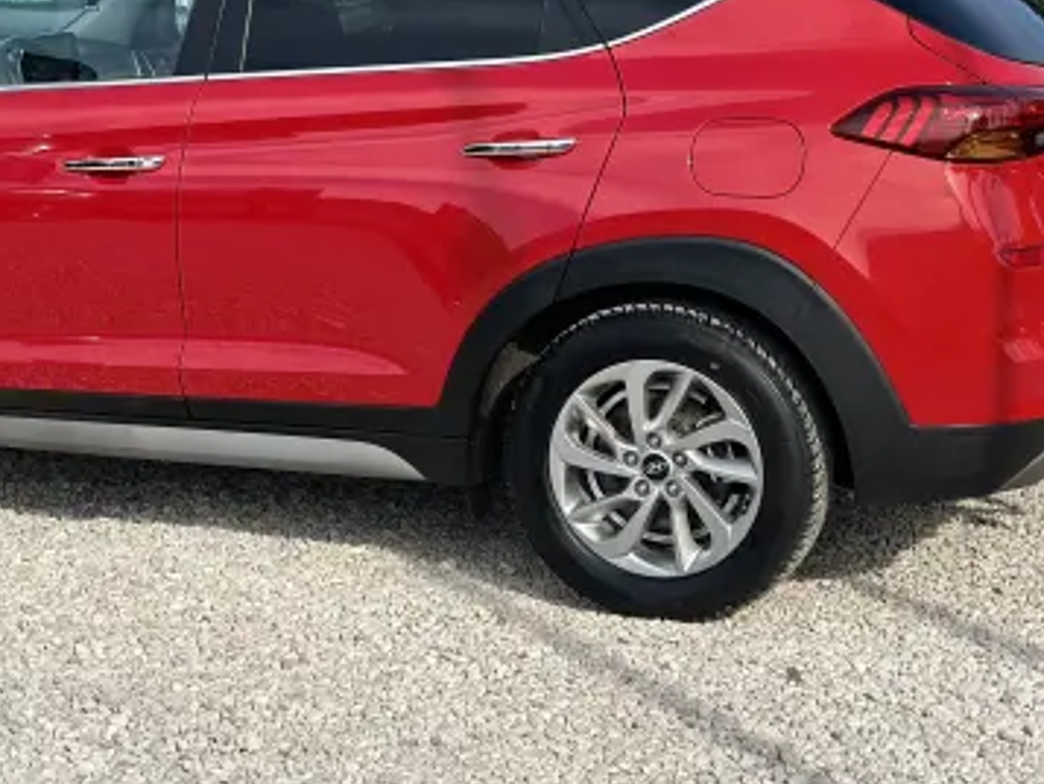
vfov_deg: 17.0
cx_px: 278
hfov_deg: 22.6
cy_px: 108
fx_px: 2595
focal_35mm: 86
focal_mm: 6.86
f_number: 1.78
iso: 80
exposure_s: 1/2667
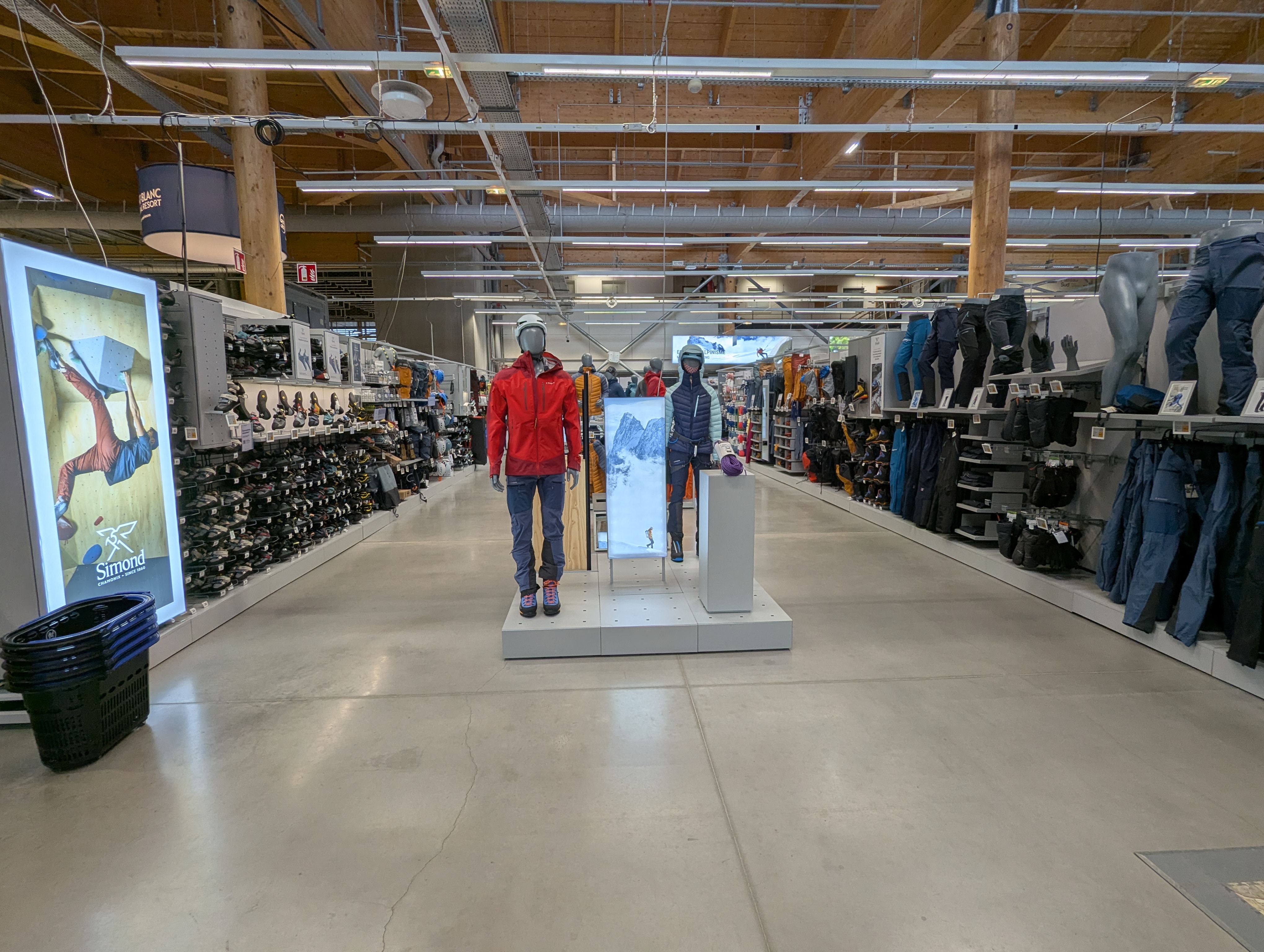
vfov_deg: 78.2
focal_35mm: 16
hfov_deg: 94.4
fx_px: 585
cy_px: 476
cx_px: 632
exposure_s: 1/105
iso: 51
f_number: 2.2
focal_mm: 2.35
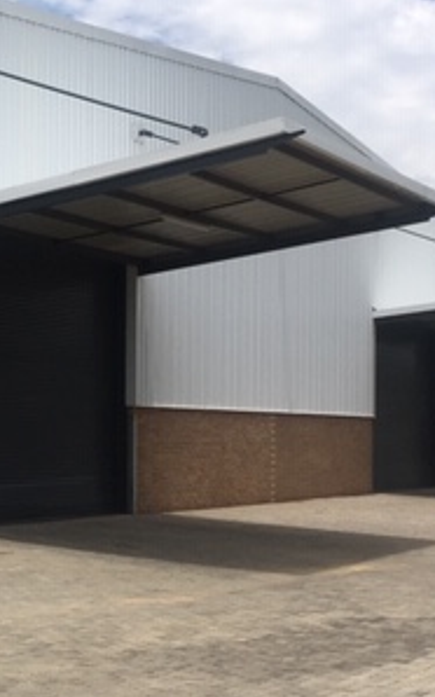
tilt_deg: +0.4
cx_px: -56
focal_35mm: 66
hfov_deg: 18.8
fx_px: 1253
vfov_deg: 31.0
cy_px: 409
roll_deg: +0.1
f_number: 2.2
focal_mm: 4.15
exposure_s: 1/2959
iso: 25
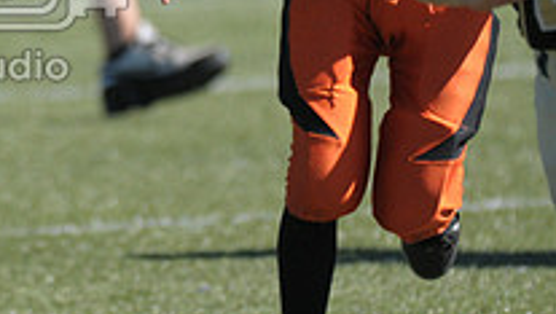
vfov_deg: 1.1
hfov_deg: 1.9
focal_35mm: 1142
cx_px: -220
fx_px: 16856
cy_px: -31
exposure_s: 1/3200
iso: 640
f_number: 4
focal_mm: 260
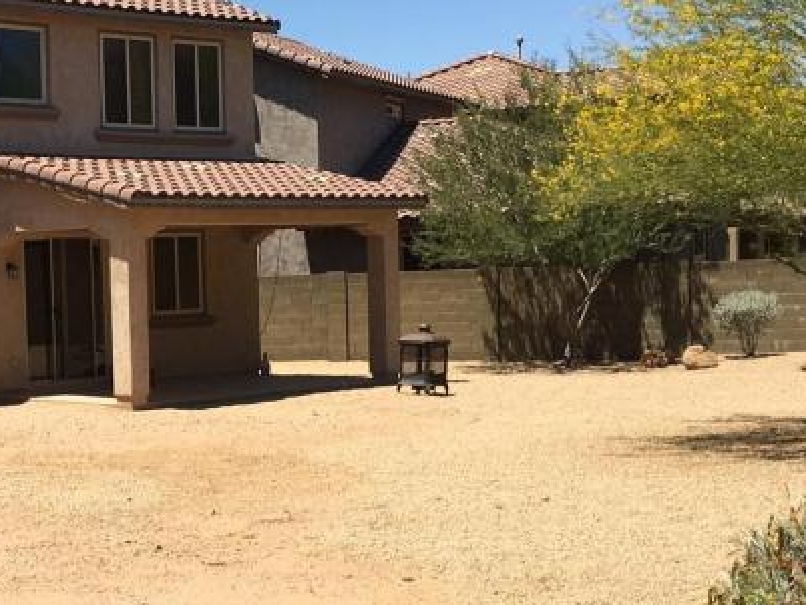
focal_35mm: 74
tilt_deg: -2.5
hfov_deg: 25.1
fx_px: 1724
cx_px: 4
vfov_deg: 19.9
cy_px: 352
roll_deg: +2.8
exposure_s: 1/1637
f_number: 2.2
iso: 25
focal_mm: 4.15
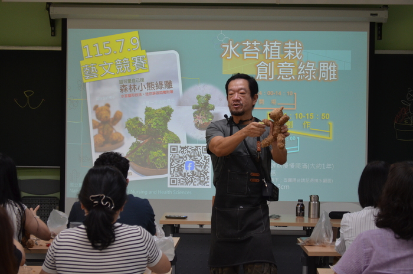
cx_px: 206
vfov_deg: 16.5
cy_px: 137
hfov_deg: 24.7
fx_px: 945
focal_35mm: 82
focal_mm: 55
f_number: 6.3
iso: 800
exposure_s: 1/125
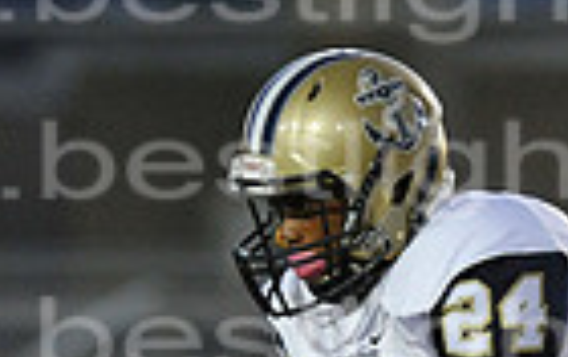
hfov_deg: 1.7
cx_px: 580
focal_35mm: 1266
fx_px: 19629
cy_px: 613
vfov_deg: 1.0
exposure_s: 1/500
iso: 5000
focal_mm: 300
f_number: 4.5
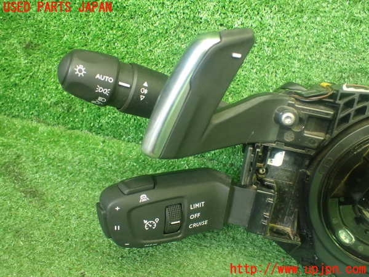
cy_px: 138
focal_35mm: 30
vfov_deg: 46.8
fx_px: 320
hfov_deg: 60.0
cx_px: 184
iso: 800
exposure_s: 1/100
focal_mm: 5.4
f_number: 2.3
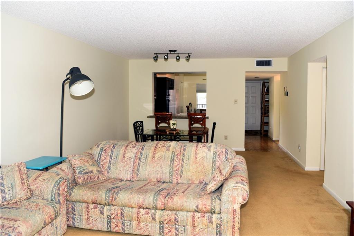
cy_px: 118
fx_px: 236
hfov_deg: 73.7
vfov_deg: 53.1
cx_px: 177
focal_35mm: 24
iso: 1000
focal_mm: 24
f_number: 5
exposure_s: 1/60
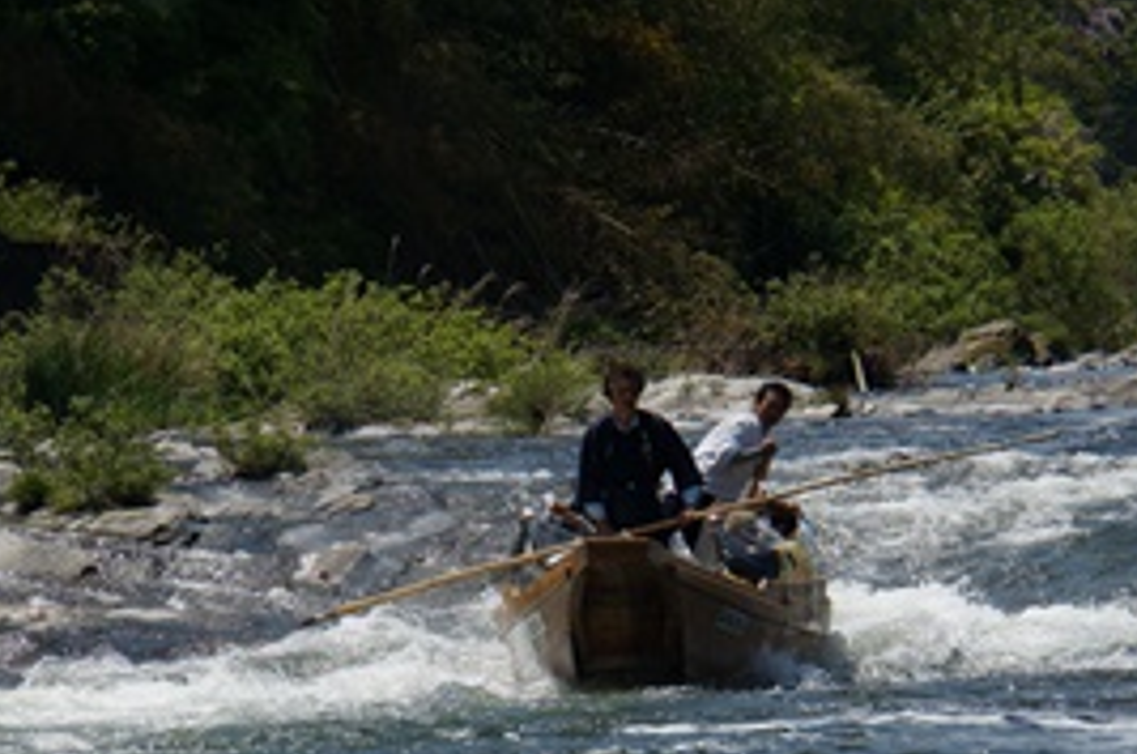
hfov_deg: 4.6
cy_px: 535
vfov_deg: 3.0
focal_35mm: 450
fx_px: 14198
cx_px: 715
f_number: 8
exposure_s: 1/400
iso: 100
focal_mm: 166.8
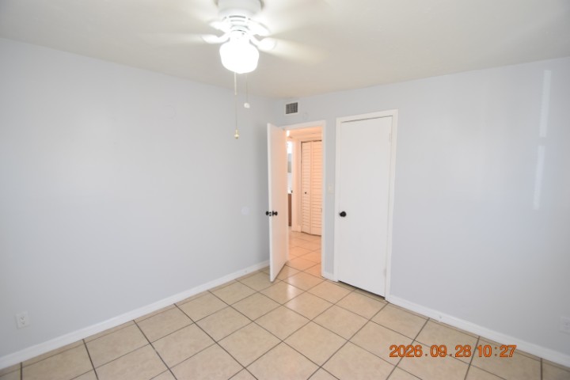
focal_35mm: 15
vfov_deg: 77.3
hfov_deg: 100.4
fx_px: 237
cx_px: 285
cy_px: 190
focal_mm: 10
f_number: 3.5
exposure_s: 1/60
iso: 800
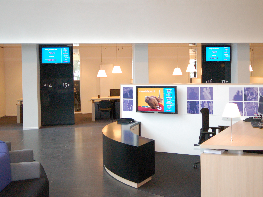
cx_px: 155
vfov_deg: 30.8
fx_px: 357
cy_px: 80
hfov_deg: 40.3
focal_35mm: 47
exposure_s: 1/80
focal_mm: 20
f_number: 5.6
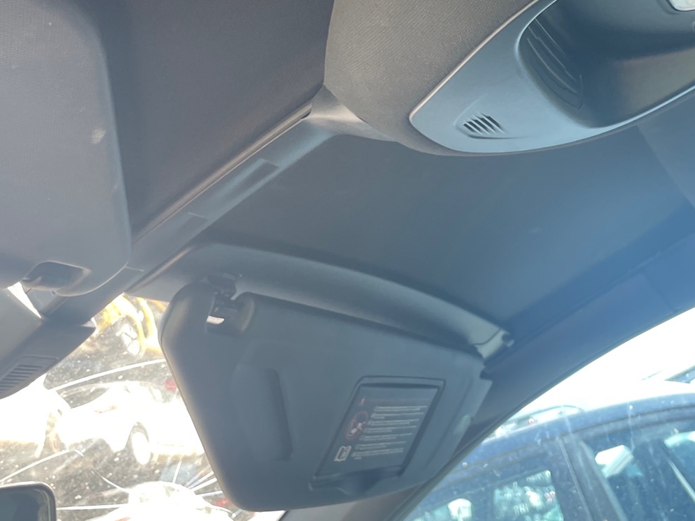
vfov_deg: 30.3
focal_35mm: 47
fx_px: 944
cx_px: 450
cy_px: 119
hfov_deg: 40.0
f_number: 1.6
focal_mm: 4.2
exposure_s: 1/121
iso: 64
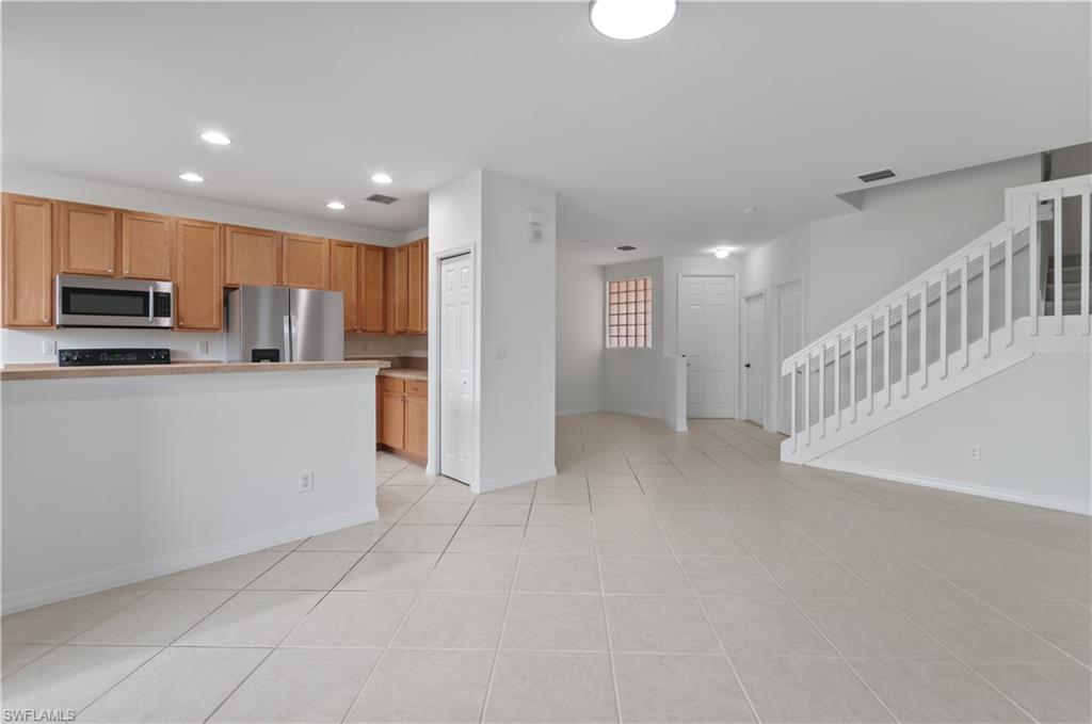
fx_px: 454
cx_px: 546
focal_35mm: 15
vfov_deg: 77.1
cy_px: 362
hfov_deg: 100.5
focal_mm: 10
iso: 200
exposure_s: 1/4
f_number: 8
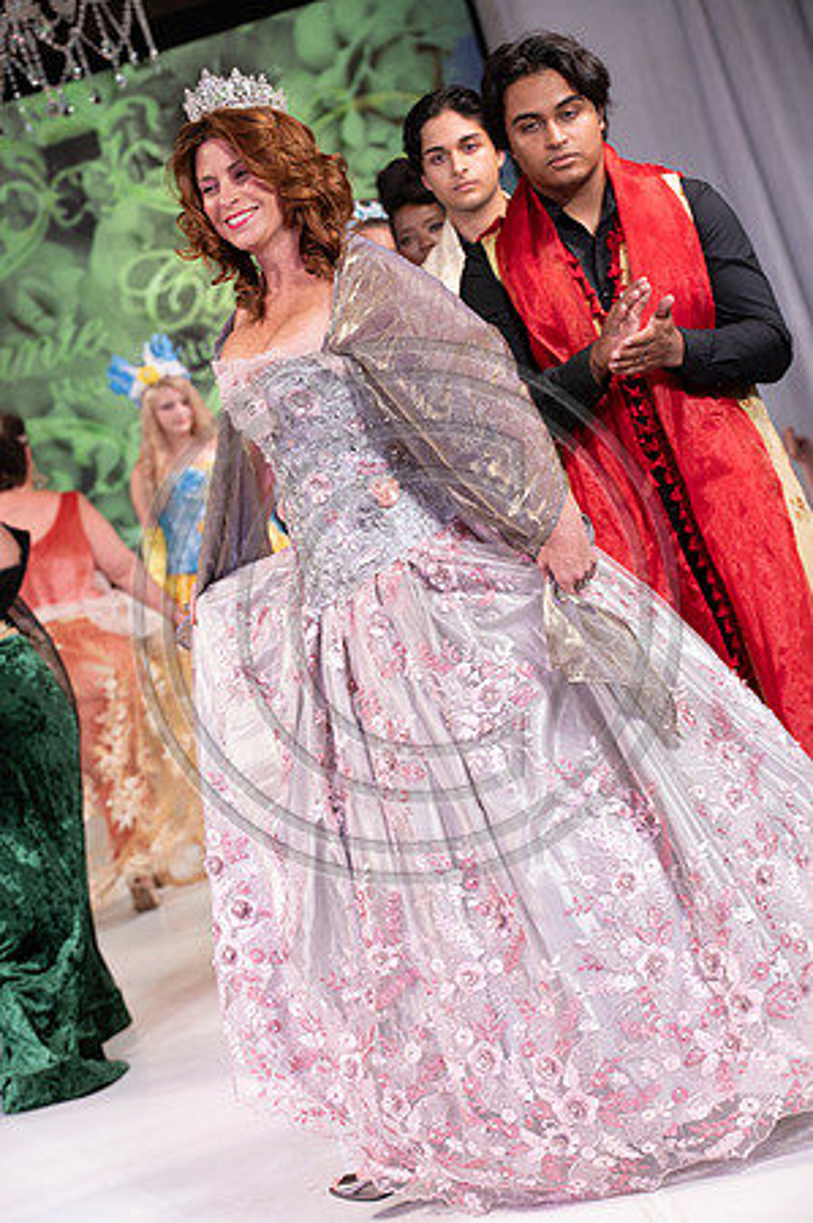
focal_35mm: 95
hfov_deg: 14.4
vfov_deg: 21.5
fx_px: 3225
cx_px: 406
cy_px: 612
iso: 2000
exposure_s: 1/400
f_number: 5.6
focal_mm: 95
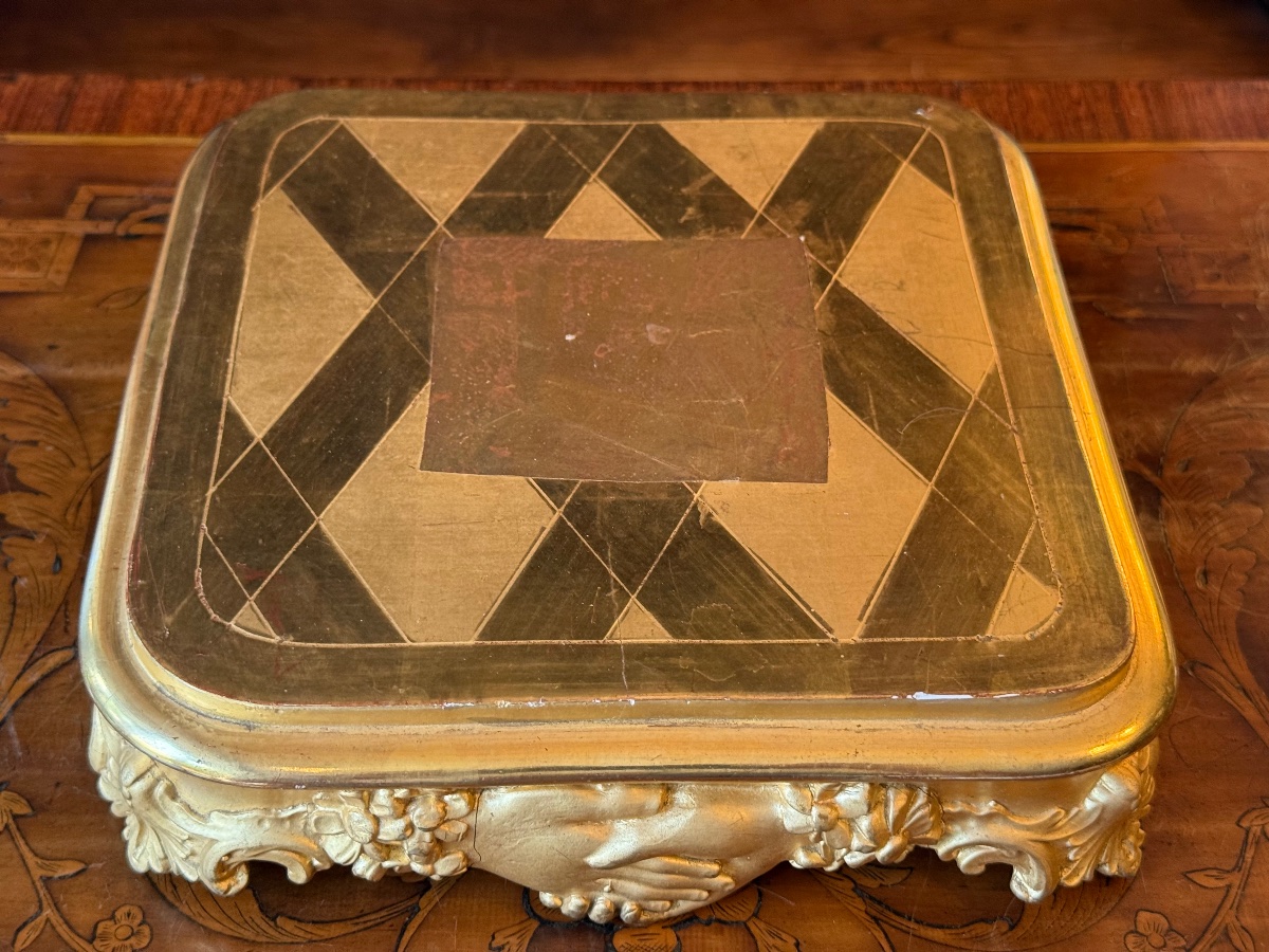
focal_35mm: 48
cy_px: 476
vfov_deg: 30.3
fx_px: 1760
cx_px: 634
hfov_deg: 39.7
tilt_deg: -43.9
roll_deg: -1.1
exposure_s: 1/50
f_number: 1.78
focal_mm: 6.76
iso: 200
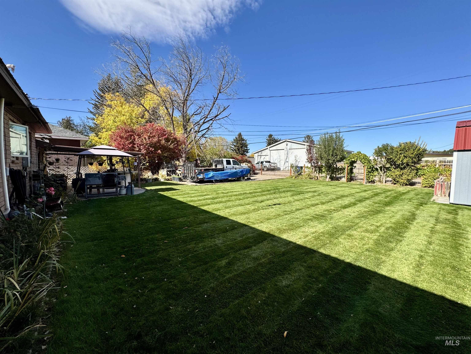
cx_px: 236
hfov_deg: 102.1
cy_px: 177
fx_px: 190
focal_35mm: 14
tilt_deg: -4.9
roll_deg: -0.8
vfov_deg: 85.7
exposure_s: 1/1256
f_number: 2.2
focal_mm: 2.22
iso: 40
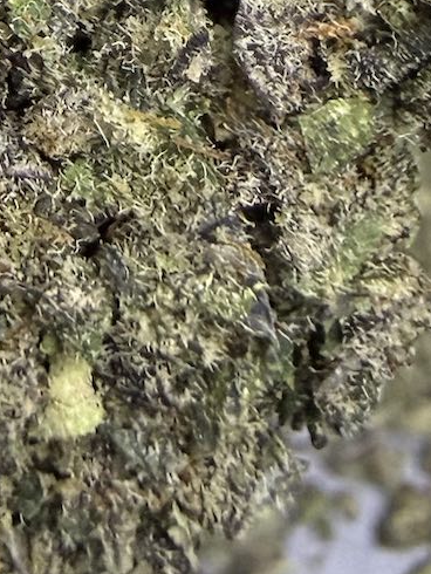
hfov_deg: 15.4
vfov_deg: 17.4
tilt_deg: -60.9
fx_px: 1559
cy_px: -428
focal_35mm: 94
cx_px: -30
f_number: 2.2
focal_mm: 2.22
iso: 250
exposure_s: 1/47
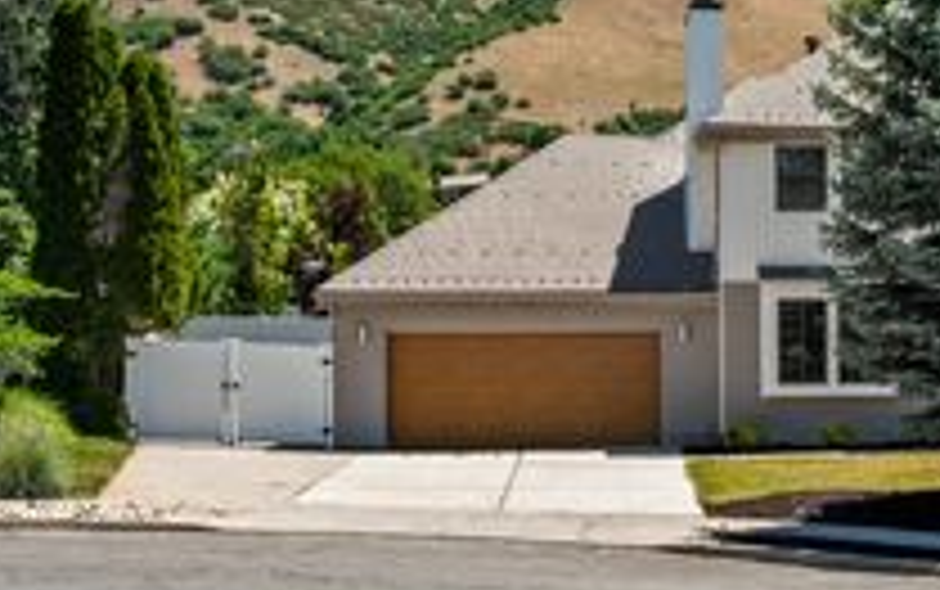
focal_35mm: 73
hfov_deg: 26.6
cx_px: 944
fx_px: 1872
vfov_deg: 17.6
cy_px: 56
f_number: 7.1
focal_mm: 30
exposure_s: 1/1250
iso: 500
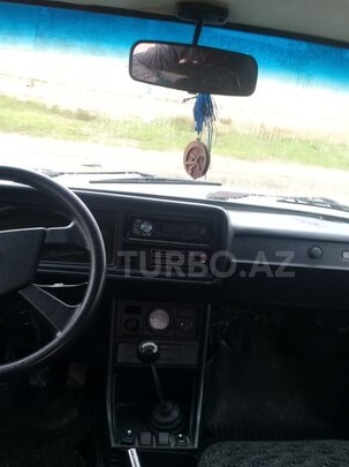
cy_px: 264
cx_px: 206
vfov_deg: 48.9
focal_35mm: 38
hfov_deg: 37.5
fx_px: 512
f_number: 2.2
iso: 64
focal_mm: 3.3
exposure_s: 1/33
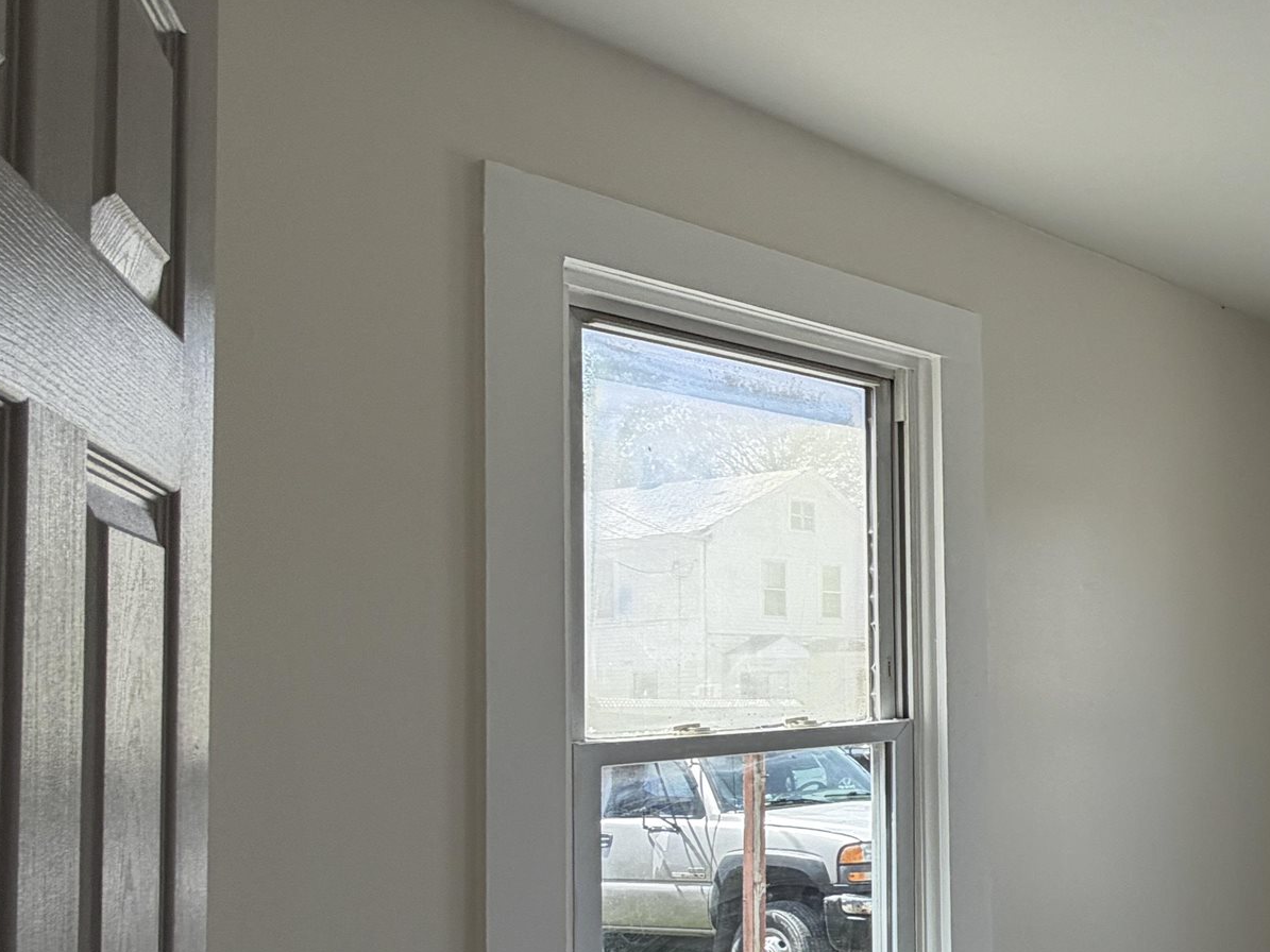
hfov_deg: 39.5
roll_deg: +2.1
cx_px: 1467
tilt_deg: +3.3
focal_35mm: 36
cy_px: 608
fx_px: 1321
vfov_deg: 39.3
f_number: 2.2
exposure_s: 1/240
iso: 40
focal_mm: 2.22
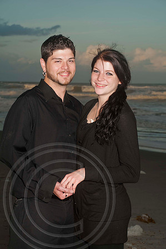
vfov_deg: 23.4
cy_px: 124
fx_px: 603
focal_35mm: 87
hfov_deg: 15.7
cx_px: 83
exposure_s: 1/160
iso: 100
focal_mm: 58
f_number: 6.3
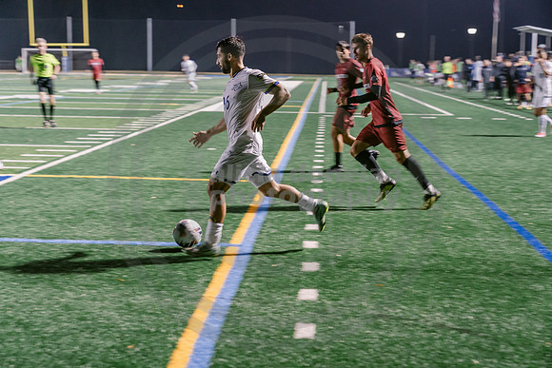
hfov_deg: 28.8
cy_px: 184
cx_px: 276
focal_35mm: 70
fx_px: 1074
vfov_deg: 19.5
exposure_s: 1/160
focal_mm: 70
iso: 2500
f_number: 4
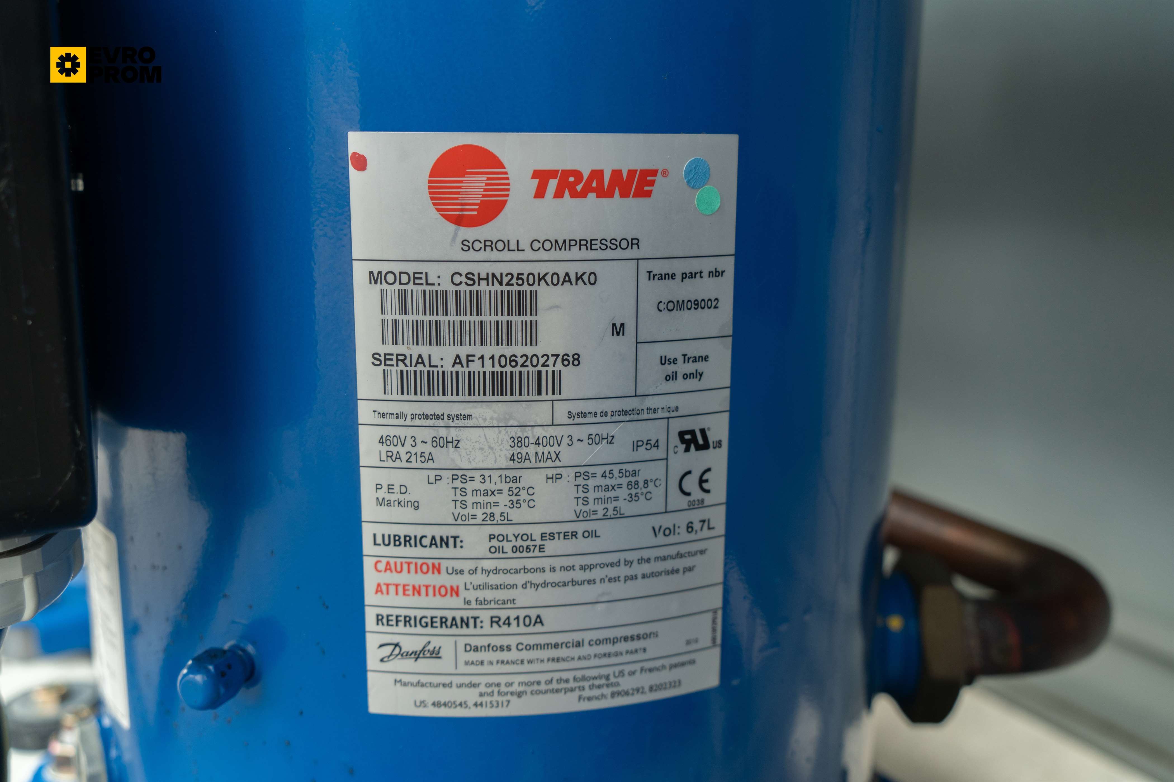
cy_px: 391
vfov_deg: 38.9
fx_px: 1109
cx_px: 587
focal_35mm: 34
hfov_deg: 55.8
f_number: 5
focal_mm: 34
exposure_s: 1/60
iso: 320
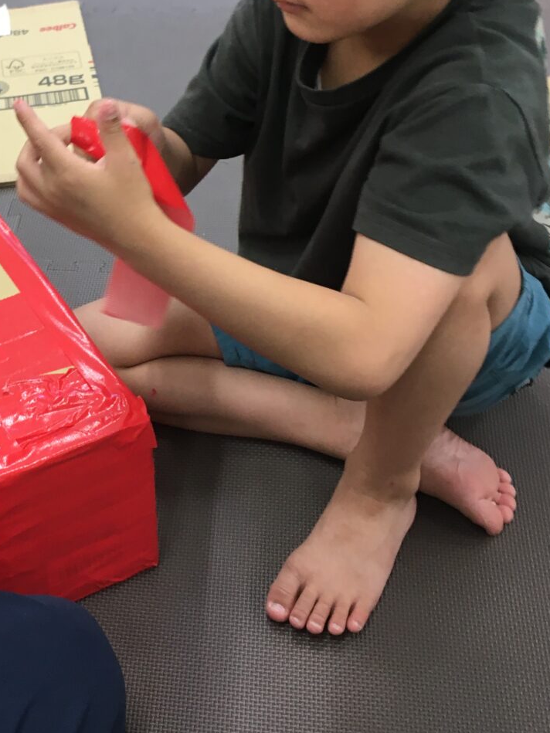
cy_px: 280
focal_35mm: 55
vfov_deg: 34.8
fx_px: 1165
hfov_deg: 25.7
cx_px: 53
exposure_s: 1/30
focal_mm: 4.15
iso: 64
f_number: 2.2
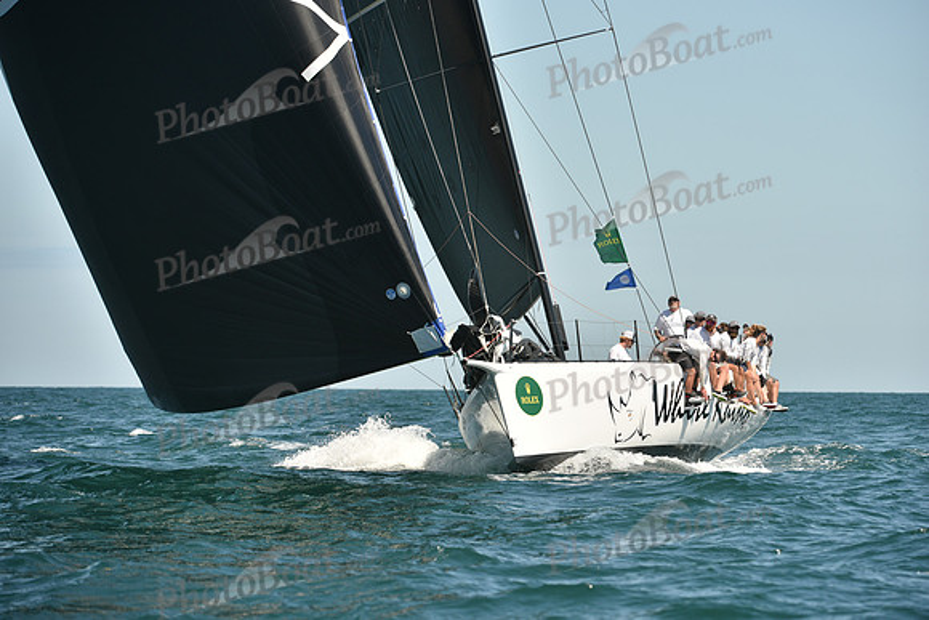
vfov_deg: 5.5
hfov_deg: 8.2
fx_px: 6453
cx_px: 464
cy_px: 310
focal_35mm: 250
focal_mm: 250
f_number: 6.3
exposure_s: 1/1000
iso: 250
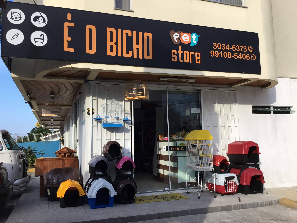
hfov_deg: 58.4
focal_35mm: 31
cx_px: 148
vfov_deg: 45.4
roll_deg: +0.7
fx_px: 266
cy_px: 112
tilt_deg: +6.2
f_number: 2.4
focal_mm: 3.3
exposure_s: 1/471
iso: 25
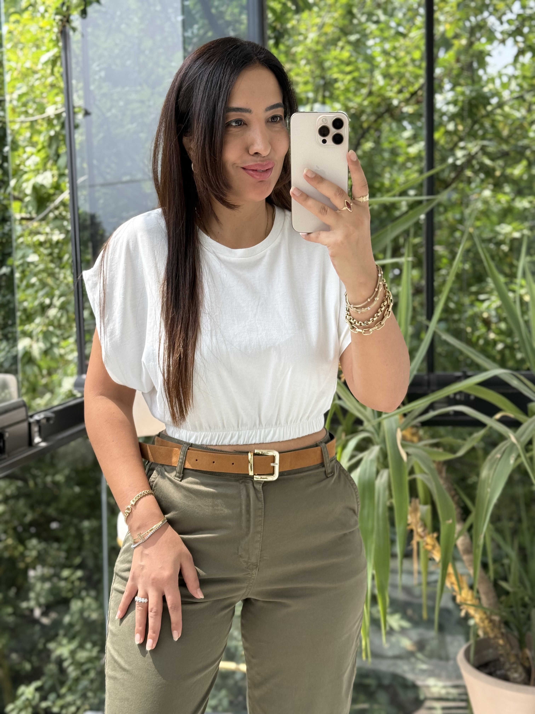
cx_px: 268
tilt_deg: -18.4
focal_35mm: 48
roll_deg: +1.2
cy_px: 357
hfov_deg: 30.3
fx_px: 989
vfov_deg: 39.7
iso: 64
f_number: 1.78
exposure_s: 1/530
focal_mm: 6.76
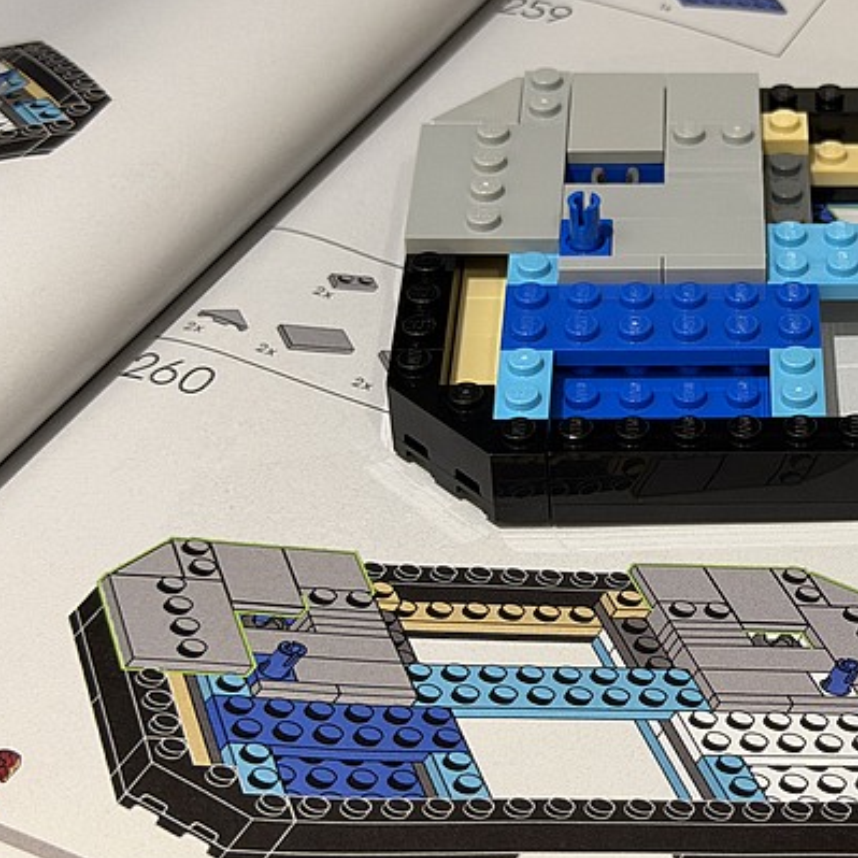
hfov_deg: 20.4
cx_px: 811
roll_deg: +0.3
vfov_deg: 20.9
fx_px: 2328
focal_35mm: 83
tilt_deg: -39.8
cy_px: 414
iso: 250
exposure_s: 1/60
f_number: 1.78
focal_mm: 6.76
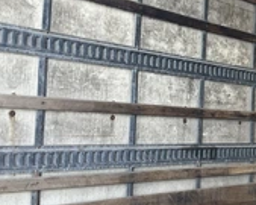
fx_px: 507
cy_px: 94
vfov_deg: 22.8
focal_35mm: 67
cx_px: 217
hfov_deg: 27.6
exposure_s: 1/122
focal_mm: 3
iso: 32
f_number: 1.8
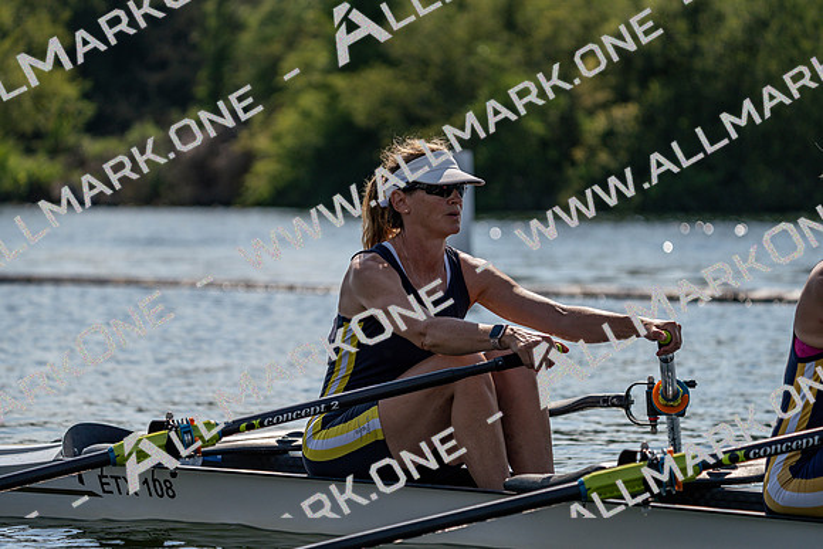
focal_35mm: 200
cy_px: 274
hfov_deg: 10.3
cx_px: 412
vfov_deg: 6.9
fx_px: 4573
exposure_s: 1/1600
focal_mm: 200
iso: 100
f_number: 5.6
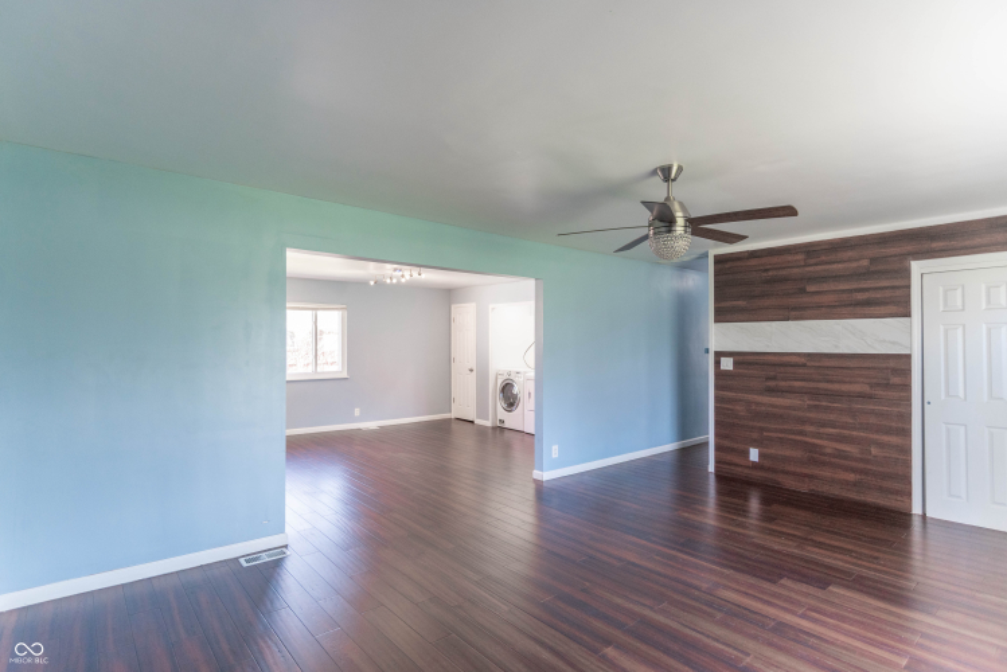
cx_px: 504
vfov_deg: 67.4
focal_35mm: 18
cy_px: 336
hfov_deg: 90.0
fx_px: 504
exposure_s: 1/50
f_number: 5
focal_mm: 18
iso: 800
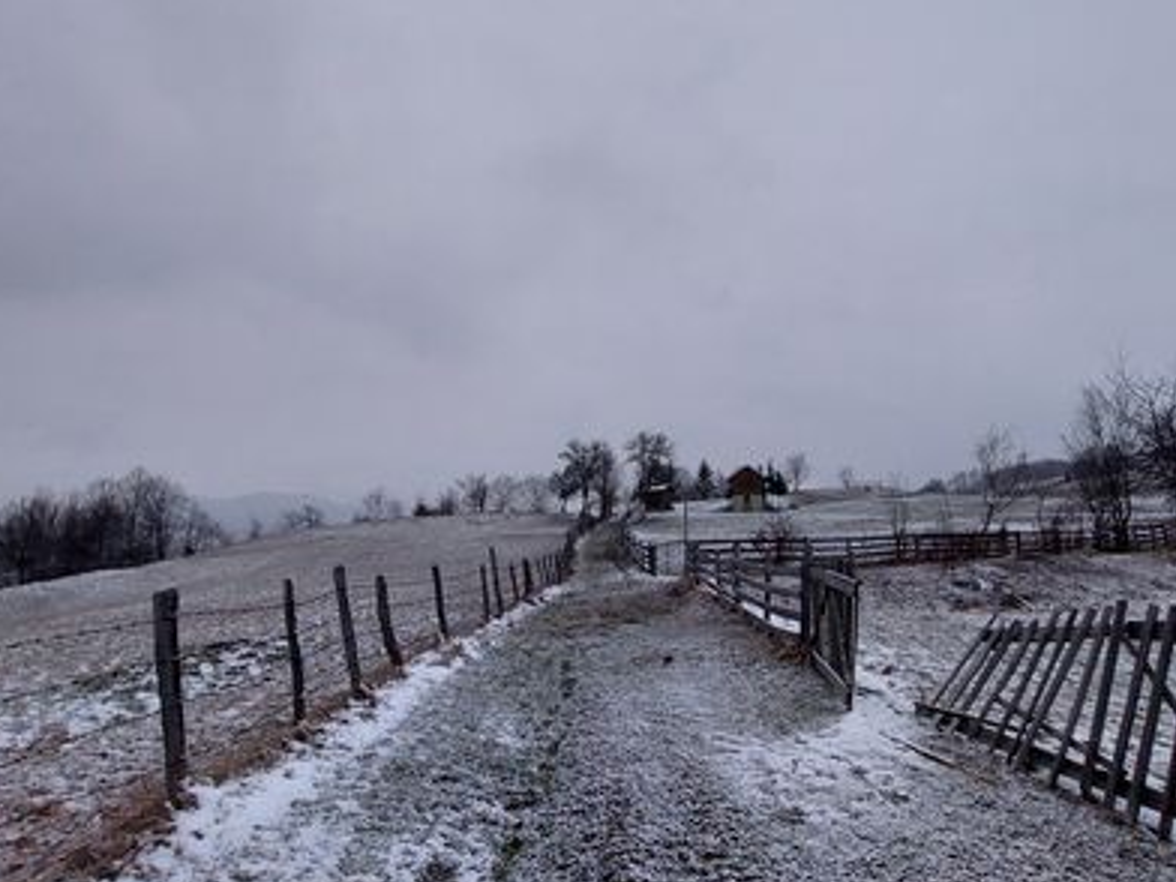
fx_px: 578
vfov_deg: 74.6
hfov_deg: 90.7
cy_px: 471
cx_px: 651
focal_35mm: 17
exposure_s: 1/60
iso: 125
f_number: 2.2
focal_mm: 1.74
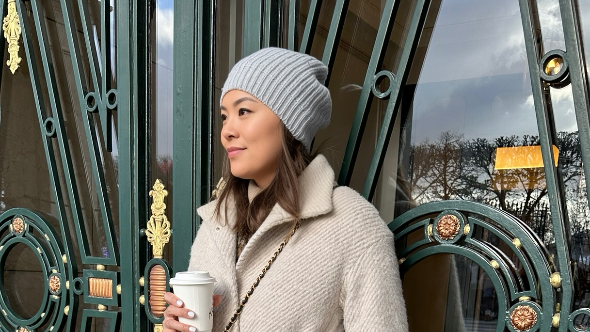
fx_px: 688
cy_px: 436
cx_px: 276
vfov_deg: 23.8
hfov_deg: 46.4
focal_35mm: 44
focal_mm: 6.86
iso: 80
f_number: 1.78
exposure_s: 1/404
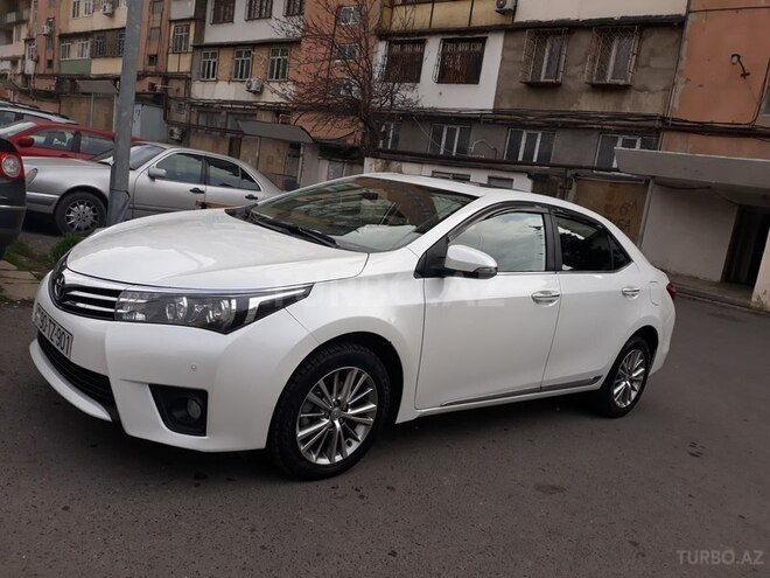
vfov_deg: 51.4
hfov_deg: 65.3
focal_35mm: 27
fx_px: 601
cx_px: 385
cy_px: 289
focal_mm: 3.71
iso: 40
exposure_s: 1/1048
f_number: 1.7
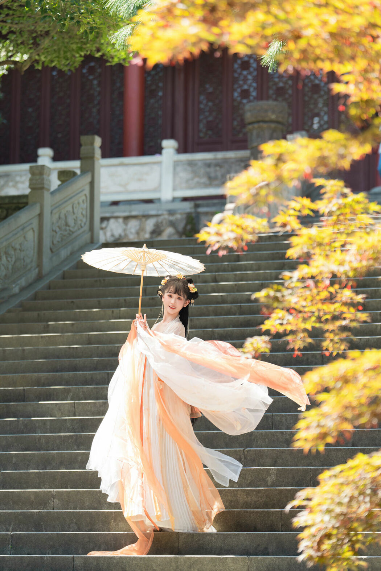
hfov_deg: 11.1
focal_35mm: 123
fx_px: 1952
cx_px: 190
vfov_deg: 16.7
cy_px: 286
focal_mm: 123
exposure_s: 1/640
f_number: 3.2
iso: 400
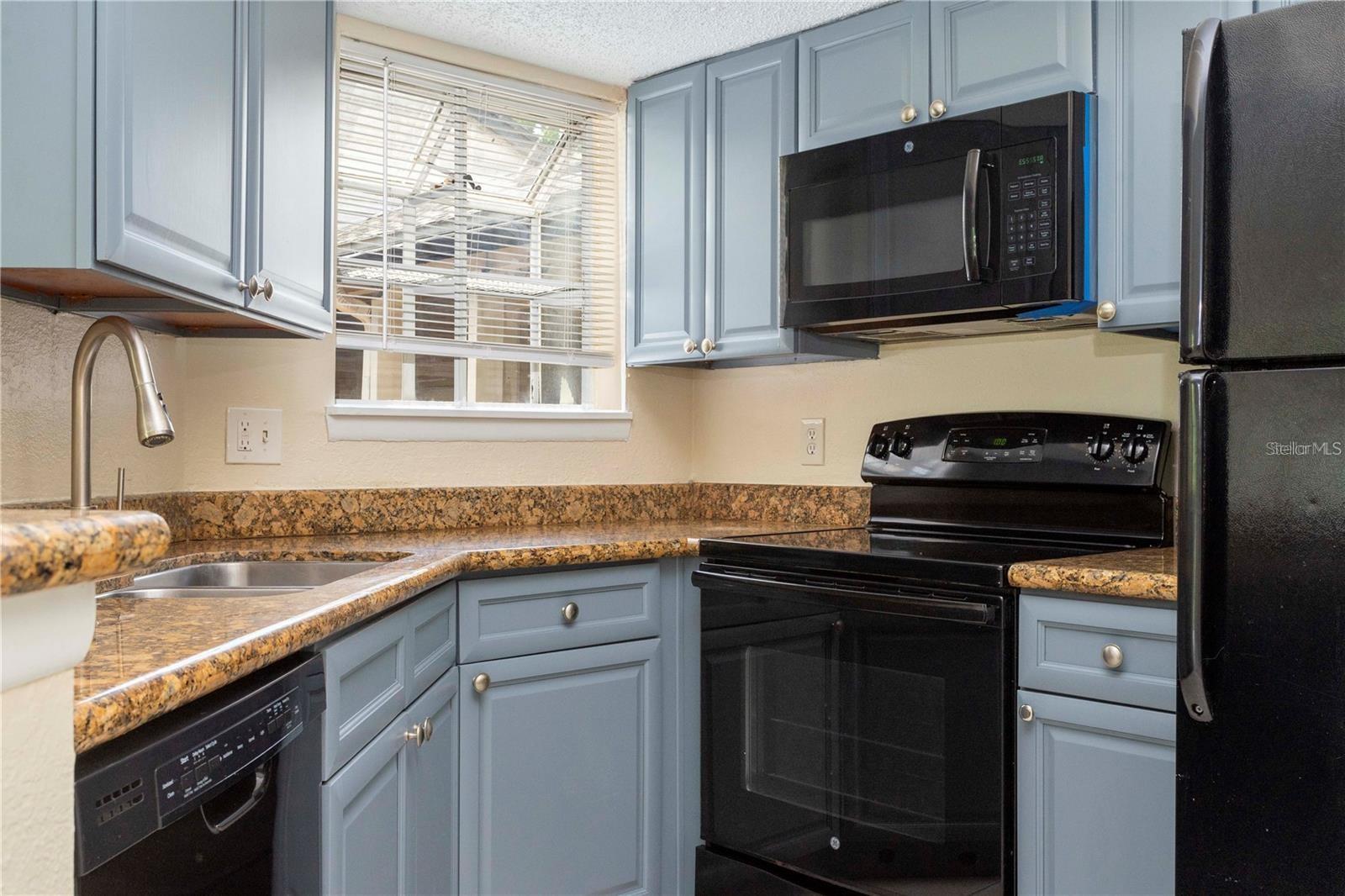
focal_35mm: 35
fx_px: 1307
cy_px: 448
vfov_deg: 37.8
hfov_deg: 54.4
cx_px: 672
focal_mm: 35
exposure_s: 1/160
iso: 1000
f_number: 14
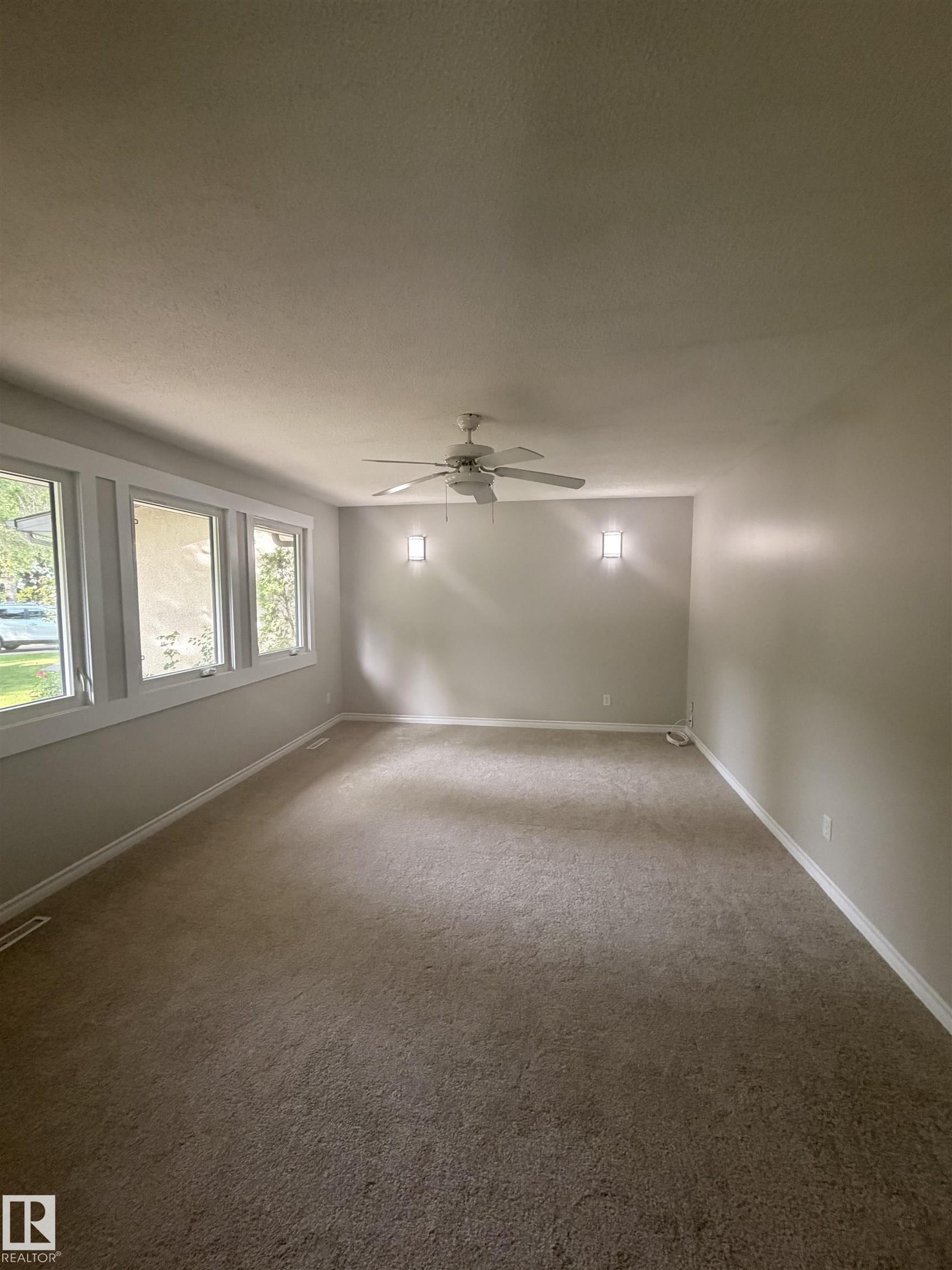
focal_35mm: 14
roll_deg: +0.2
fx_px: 513
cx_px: 476
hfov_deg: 85.7
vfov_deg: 102.1
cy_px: 635
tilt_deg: -3.8
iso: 400
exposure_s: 1/60
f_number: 2.2
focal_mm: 2.22
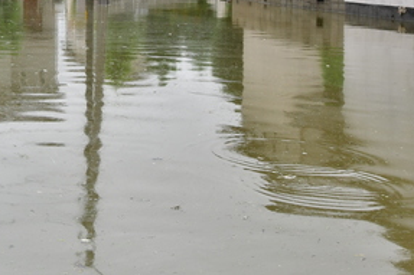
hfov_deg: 28.3
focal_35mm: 67
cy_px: -24
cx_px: 1
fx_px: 770
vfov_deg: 19.5
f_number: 8
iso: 320
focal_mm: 20
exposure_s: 1/320
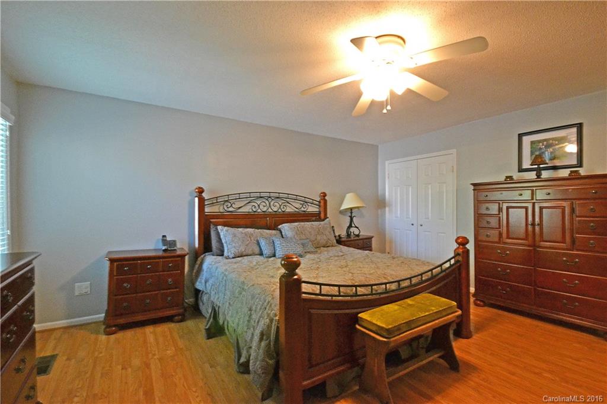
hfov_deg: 100.4
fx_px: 253
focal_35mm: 15
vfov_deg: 77.3
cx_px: 304
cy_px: 202
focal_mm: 10
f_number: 16
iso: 1600
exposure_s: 1/2
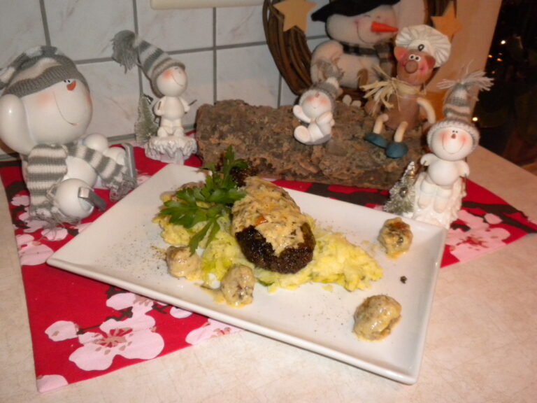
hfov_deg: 50.1
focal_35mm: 37
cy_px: 202
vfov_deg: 38.7
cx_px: 268
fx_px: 574
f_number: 3.5
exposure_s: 1/30
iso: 400
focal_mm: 6.6
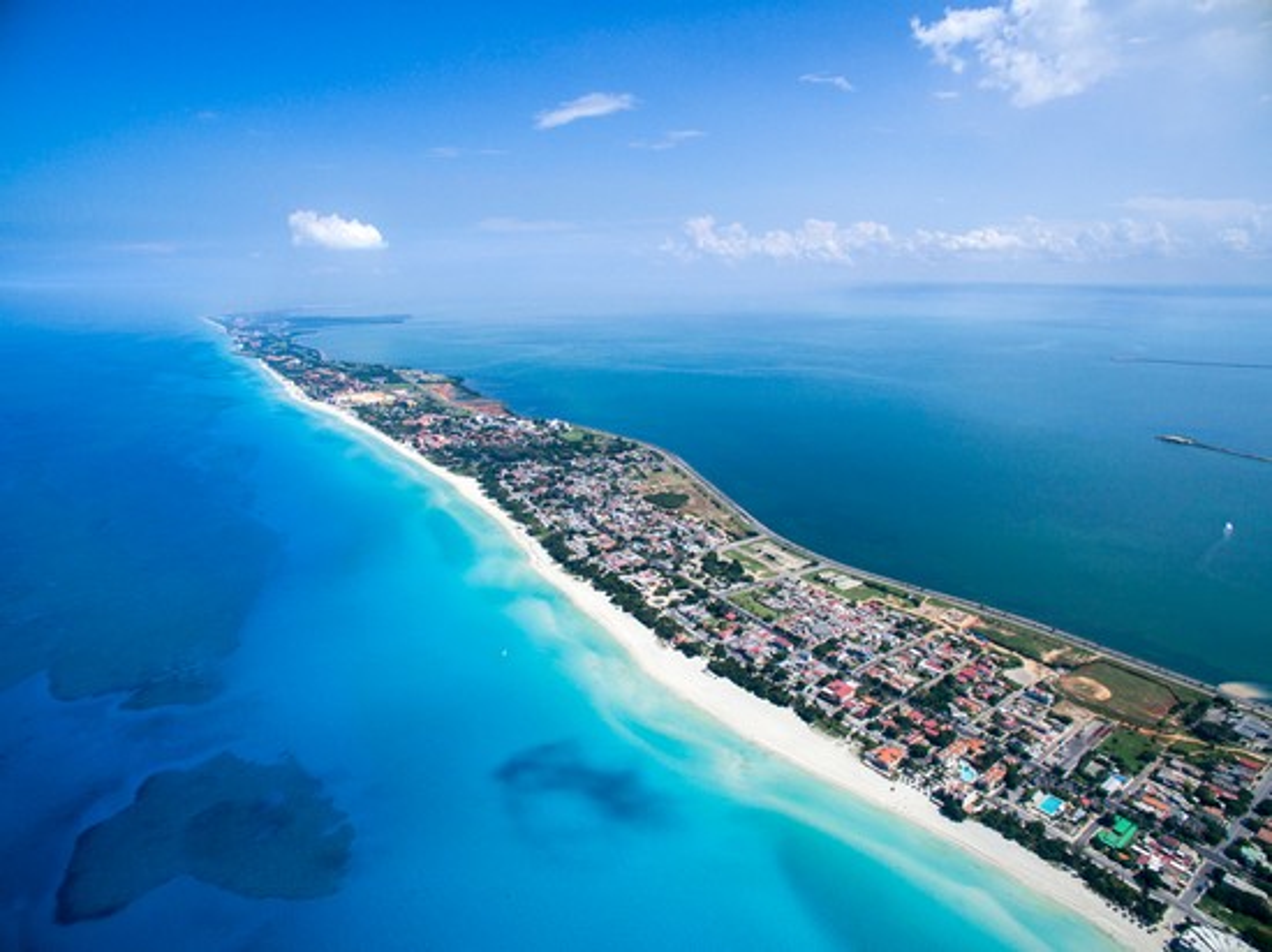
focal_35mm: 20
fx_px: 735
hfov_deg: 81.8
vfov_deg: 65.9
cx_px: 636
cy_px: 476
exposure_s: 1/2700
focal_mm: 3.61
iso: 100
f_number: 2.8
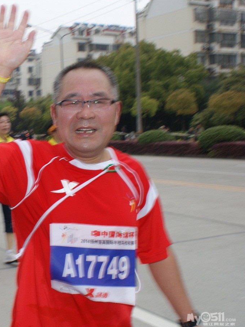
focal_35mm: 57
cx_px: -3
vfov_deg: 33.8
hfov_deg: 24.5
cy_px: 165
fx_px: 538
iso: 100
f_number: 9
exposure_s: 1/100
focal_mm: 26
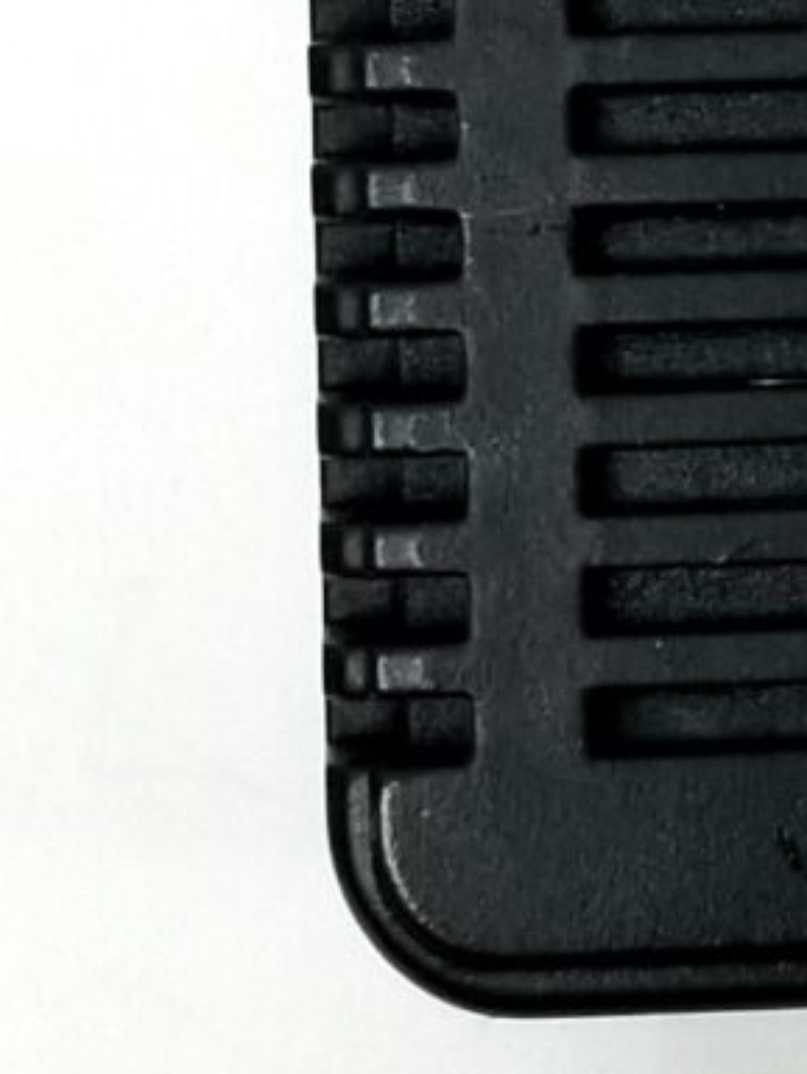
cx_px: 813
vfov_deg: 11.3
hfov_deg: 8.5
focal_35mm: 173
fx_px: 5375
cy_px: -114
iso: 80
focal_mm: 4.25
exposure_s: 1/120
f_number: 1.7
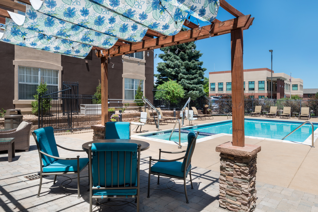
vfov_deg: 53.2
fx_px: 212
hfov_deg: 73.7
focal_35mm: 24
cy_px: 106
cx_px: 159
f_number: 13
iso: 100
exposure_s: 1/80
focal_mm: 24
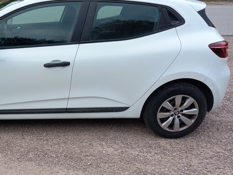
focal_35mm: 42
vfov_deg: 34.1
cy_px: 110
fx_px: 283
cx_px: 45
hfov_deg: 42.7
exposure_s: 1/263
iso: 25
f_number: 2
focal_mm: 4.6
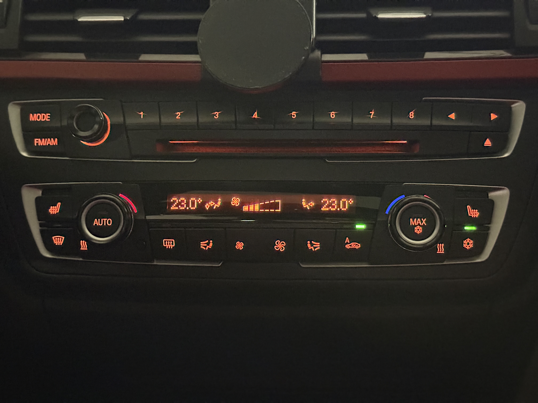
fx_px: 746
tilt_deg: -20.1
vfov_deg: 30.3
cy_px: 202
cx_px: 269
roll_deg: +1.5
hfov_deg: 39.7
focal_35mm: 48
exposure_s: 1/15
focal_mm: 6.76
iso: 5000
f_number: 1.78
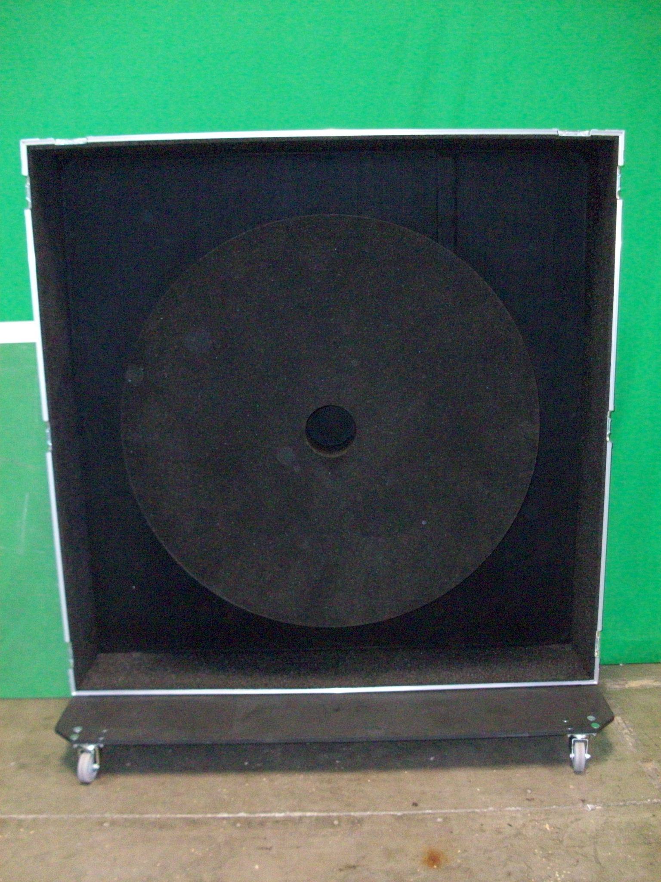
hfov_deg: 41.8
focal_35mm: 34
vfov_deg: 54.0
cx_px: 330
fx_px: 866
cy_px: 441
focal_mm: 5.7
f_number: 2.8
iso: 320
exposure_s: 1/60
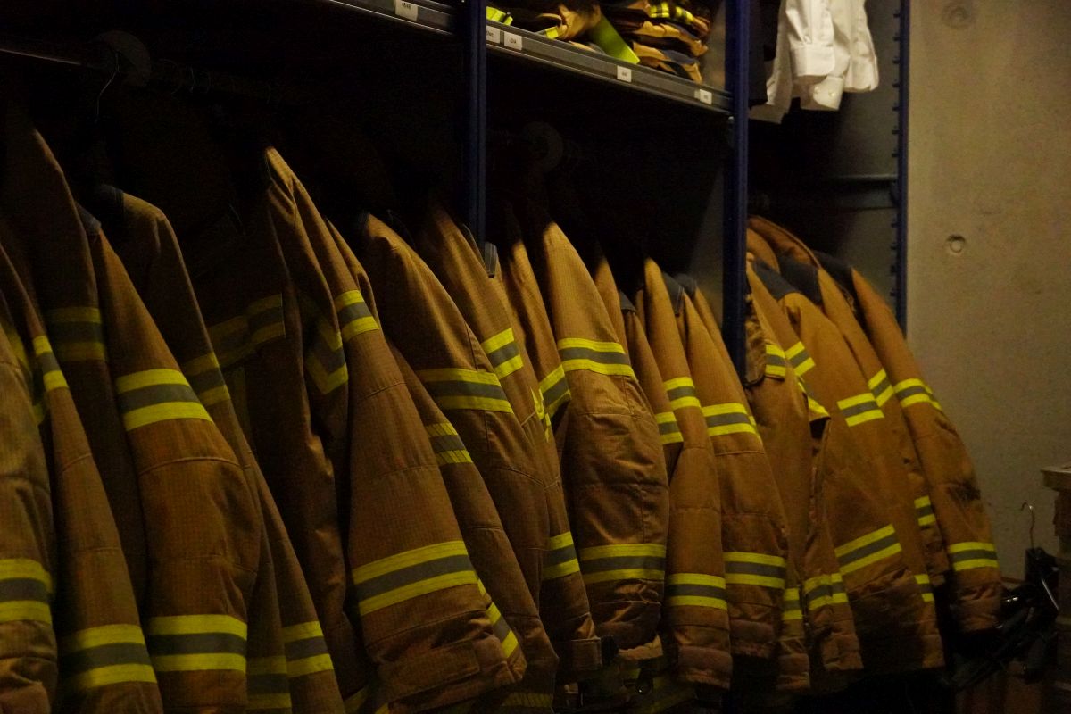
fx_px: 2008
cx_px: 536
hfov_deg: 29.9
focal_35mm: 68
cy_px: 357
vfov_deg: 20.2
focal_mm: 45
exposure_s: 1/800
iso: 20000
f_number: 5
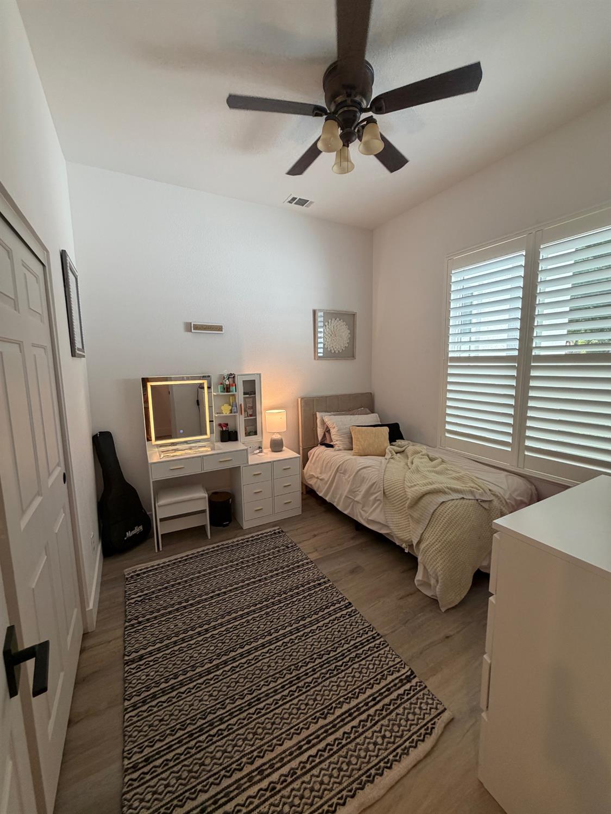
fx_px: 329
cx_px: 306
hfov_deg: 85.7
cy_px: 407
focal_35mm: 14
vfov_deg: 102.0
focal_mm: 2.22
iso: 200
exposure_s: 1/120
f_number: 2.2
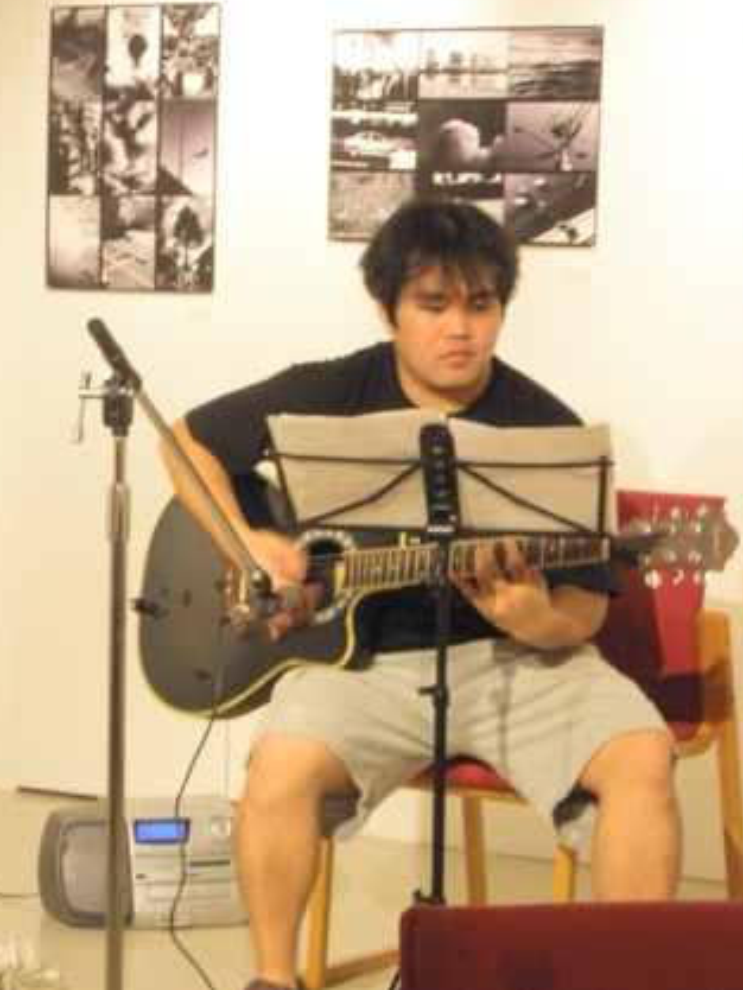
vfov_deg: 18.2
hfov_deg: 13.7
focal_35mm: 108
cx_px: 385
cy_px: 458
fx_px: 3089
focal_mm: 17.7
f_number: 5.1
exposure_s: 1/15
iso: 200
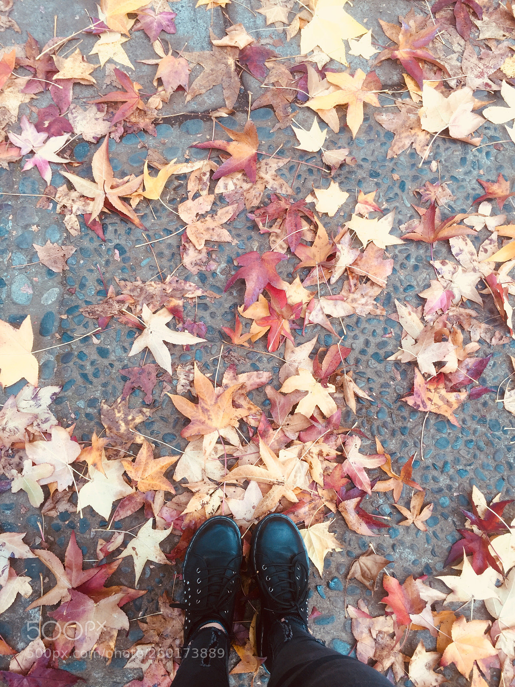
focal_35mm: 29
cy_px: 344
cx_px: 258
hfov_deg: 48.2
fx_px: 575
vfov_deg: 61.7
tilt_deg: -78.8
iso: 32
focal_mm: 4.15
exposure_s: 1/114
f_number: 2.2
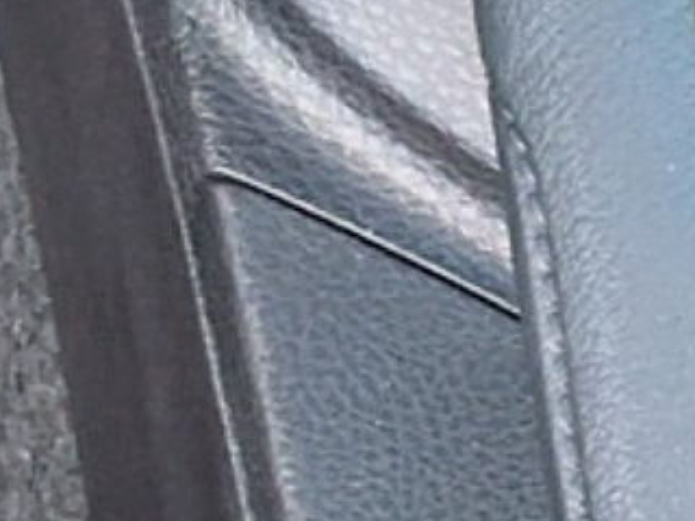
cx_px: 1436
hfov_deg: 11.7
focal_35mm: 150
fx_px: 3012
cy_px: 662
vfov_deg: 9.7
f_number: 1.8
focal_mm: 3
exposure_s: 1/60
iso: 64
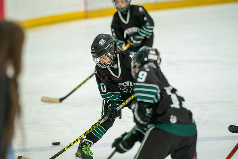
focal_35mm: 345
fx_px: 2279
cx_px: 119
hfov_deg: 6.0
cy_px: 68
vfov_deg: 4.0
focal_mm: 300
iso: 1600
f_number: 3.5
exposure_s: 1/2500
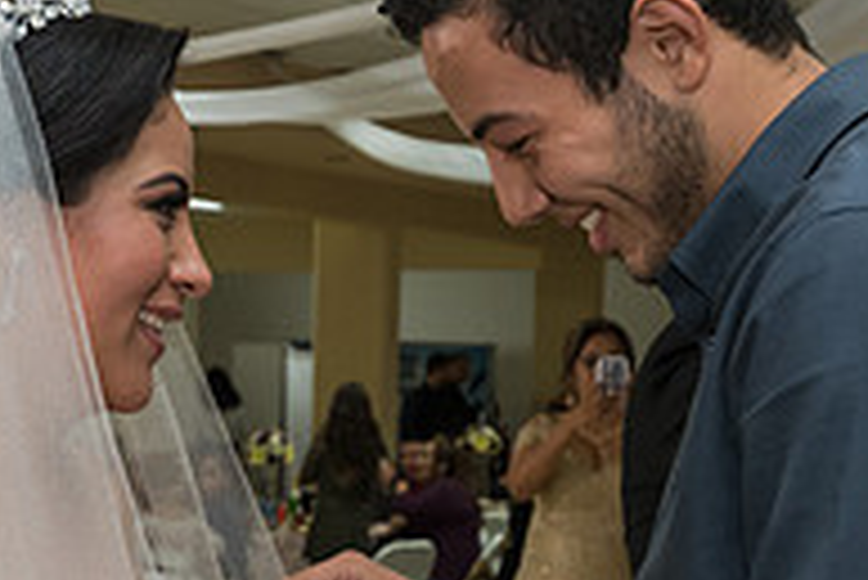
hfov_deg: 19.1
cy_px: 569
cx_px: 76
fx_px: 2533
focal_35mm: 105
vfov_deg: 12.9
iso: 1600
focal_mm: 35
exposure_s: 1/100
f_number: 4
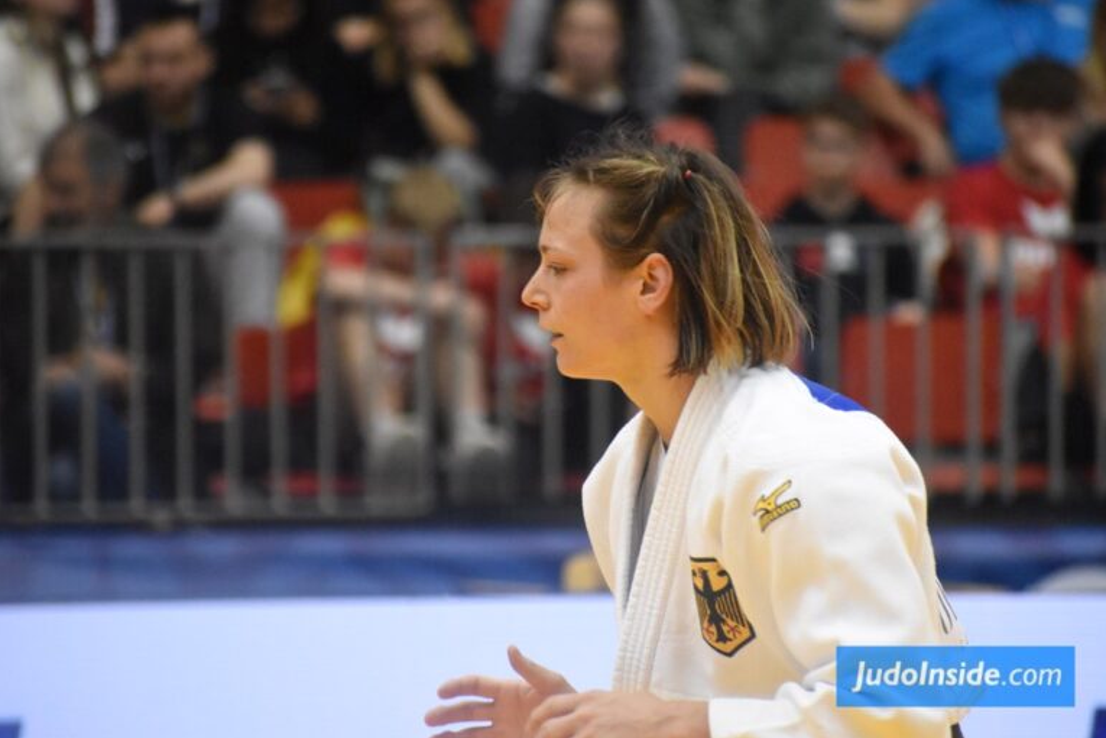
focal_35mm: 452
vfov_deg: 3.0
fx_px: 13885
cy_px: 369
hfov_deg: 4.6
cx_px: 552
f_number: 6.3
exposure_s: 1/500
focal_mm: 300
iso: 6400
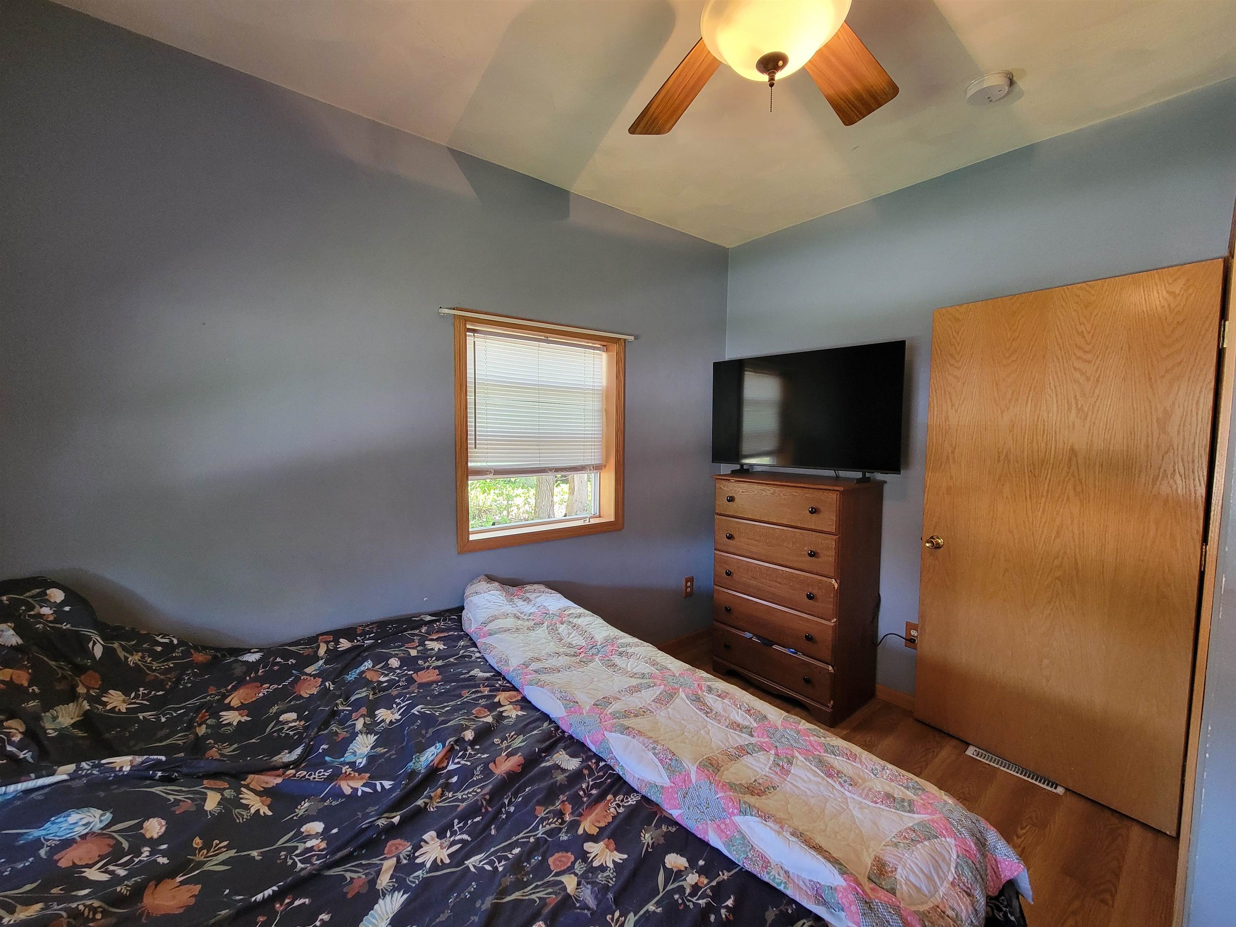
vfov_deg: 89.9
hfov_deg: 106.2
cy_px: 464
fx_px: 464
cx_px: 618
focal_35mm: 13
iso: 320
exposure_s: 1/40
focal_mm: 2.2
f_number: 2.2
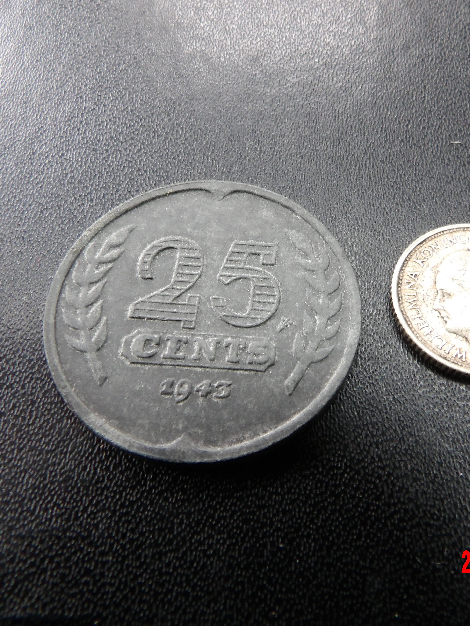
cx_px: 292
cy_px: 315
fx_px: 561
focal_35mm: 31
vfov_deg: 58.3
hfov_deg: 45.1
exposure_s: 1/18
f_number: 4.1
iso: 200
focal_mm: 4.2
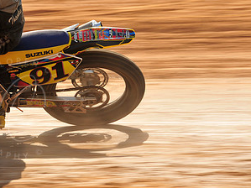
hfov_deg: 6.2
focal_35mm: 317
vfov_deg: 4.7
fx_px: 2298
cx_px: 18
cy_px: 31
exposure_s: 1/320
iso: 200
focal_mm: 170
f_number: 10
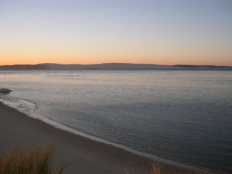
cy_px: 87
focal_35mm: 38
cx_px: 116
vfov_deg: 37.7
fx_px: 255
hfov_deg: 49.0
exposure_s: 1/303
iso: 100
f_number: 2.8
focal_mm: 8
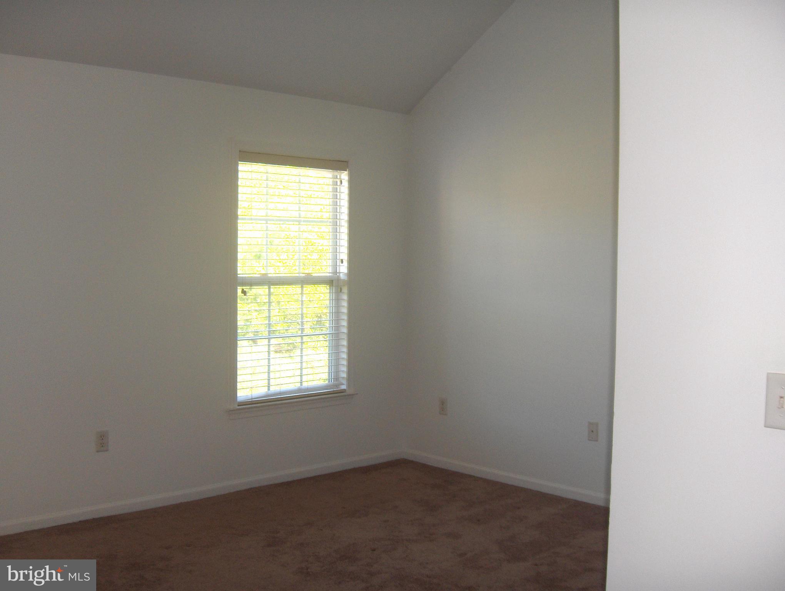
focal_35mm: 39
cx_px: 392
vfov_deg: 36.9
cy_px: 296
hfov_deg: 47.8
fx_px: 886
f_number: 2.8
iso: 100
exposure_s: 1/60
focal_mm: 8
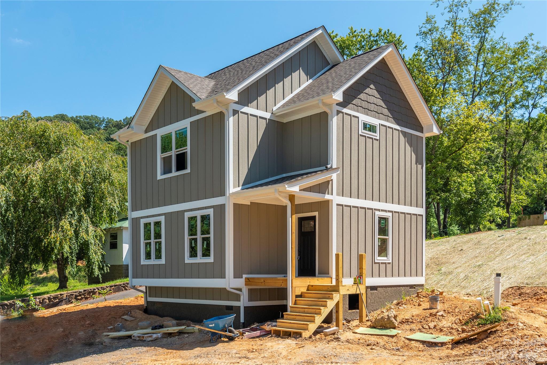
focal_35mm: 30
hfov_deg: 61.9
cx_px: 274
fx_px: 456
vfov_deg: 43.6
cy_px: 182
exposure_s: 1/800
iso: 320
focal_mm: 30
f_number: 7.1
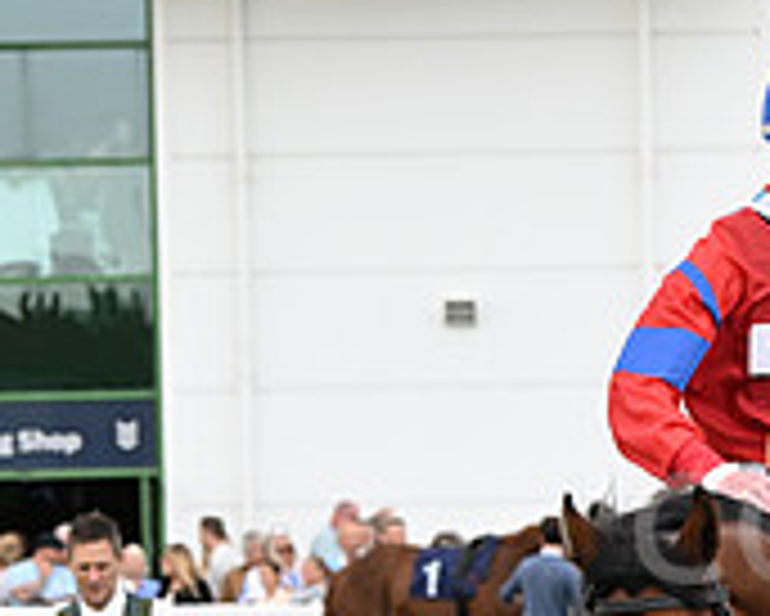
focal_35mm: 324
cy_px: 803
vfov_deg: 4.8
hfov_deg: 5.9
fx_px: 7388
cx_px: 1225
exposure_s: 1/400
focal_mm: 102
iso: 400
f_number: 5.6
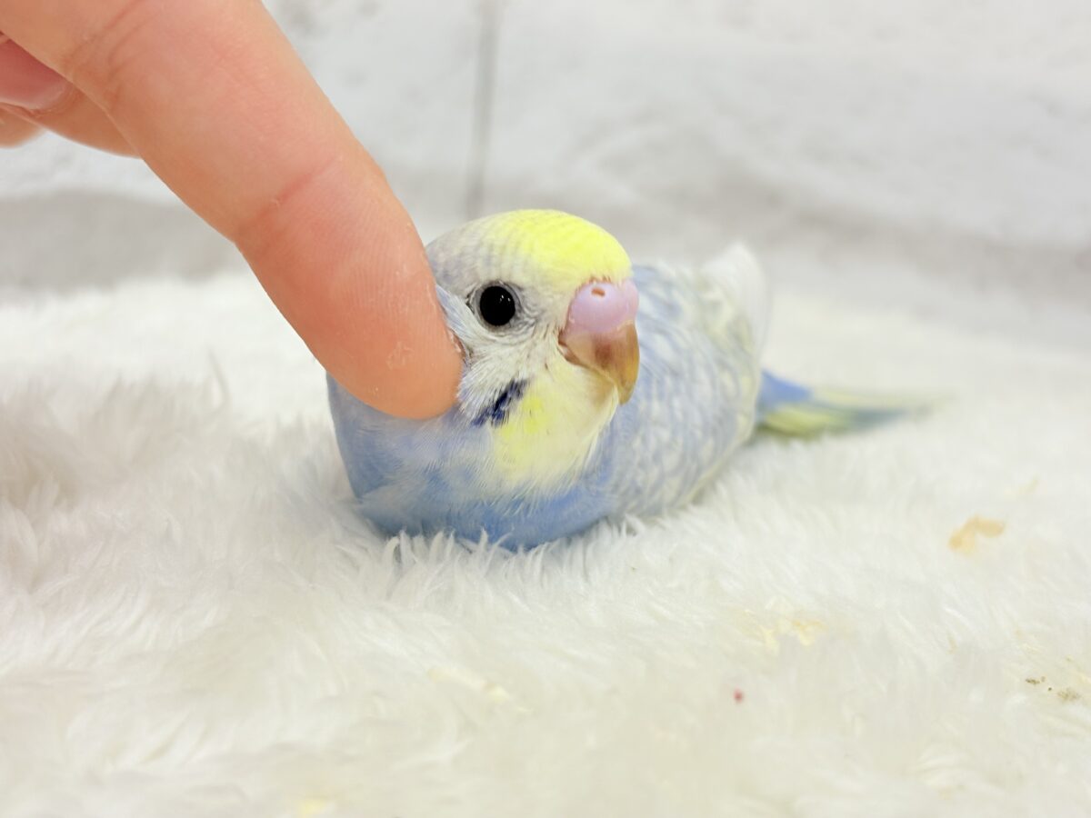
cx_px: 546
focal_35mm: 52
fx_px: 1639
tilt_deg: -14.1
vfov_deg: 28.0
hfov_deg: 36.8
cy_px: 409
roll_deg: -5.7
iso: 32
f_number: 1.6
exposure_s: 1/50
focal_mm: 5.96
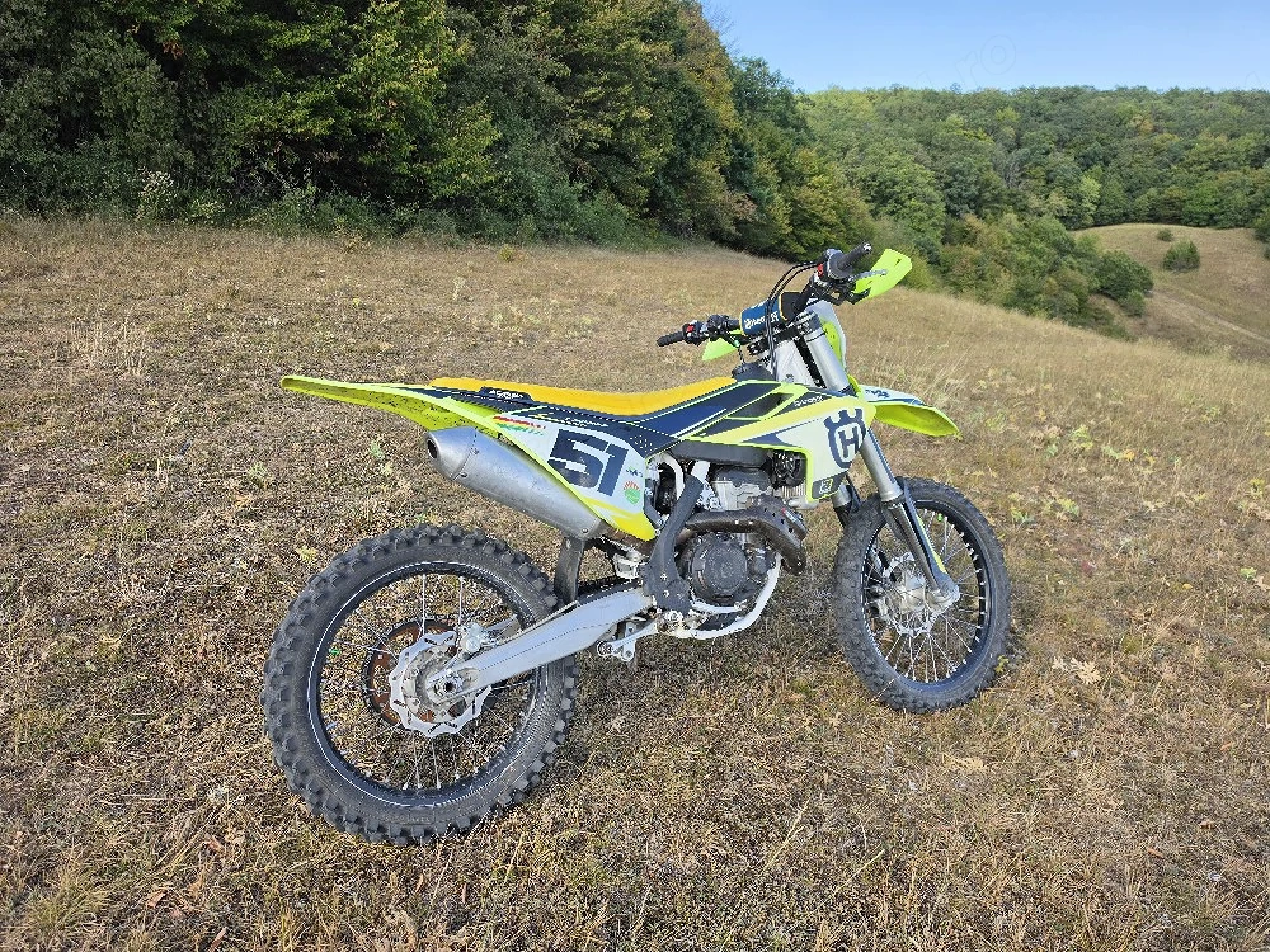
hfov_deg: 73.9
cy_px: 476
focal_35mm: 23
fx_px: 844
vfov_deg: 58.9
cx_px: 635
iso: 64
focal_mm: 6.5
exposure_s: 1/3333
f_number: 1.4
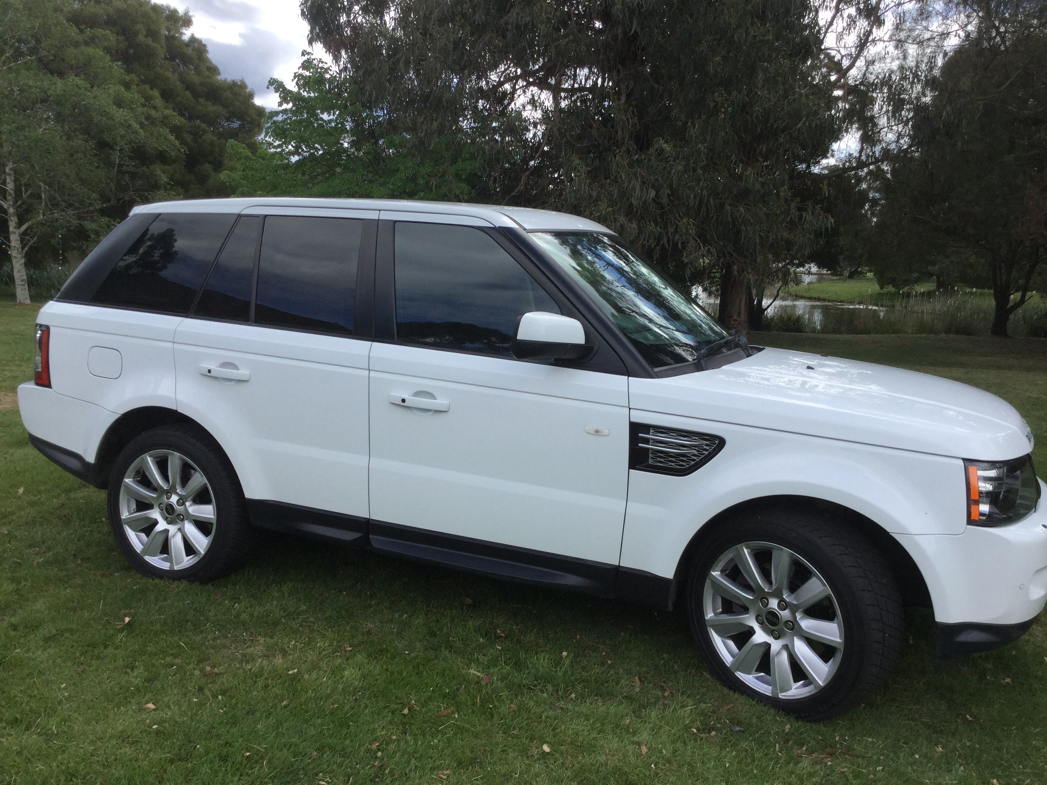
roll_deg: -1.3
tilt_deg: -12.0
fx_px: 938
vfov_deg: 45.4
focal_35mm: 31
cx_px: 524
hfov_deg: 58.4
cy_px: 392
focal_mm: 3.3
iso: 25
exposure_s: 1/926
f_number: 2.4
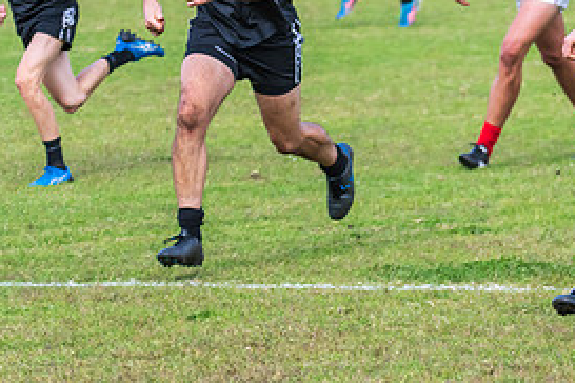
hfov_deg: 5.0
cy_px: 197
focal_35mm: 410
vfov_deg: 3.4
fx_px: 6548
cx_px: 654
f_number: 5.3
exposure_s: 1/1600
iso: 800
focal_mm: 180
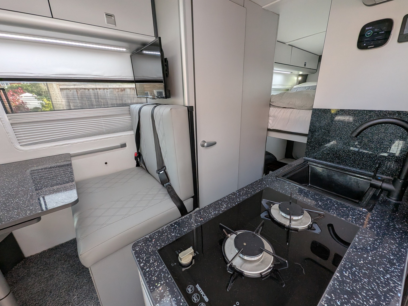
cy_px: 153
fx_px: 153
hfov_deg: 106.2
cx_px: 204
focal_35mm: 13
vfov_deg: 89.9
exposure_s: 1/314
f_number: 2.2
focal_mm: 1.95
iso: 141
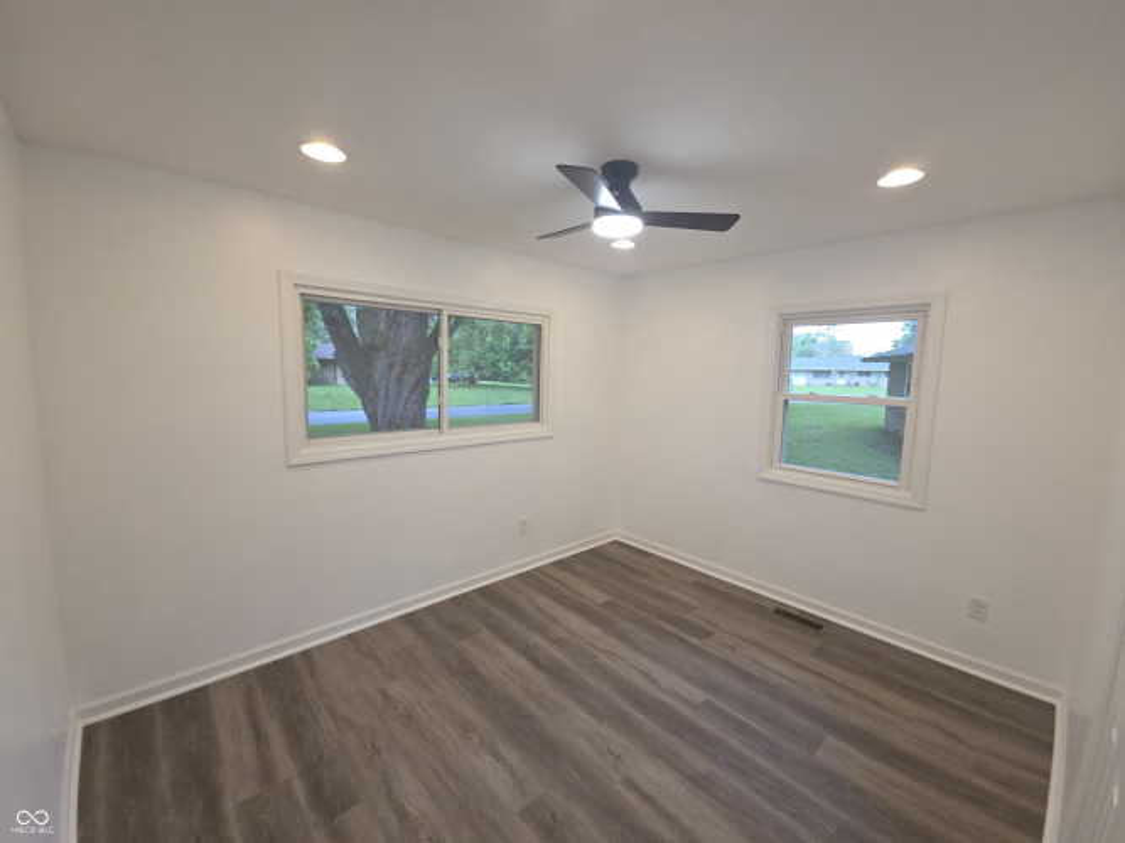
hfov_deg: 106.2
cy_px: 422
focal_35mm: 13
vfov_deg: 89.9
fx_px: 422
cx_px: 562
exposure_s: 1/120
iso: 160
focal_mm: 2.2
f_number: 2.2
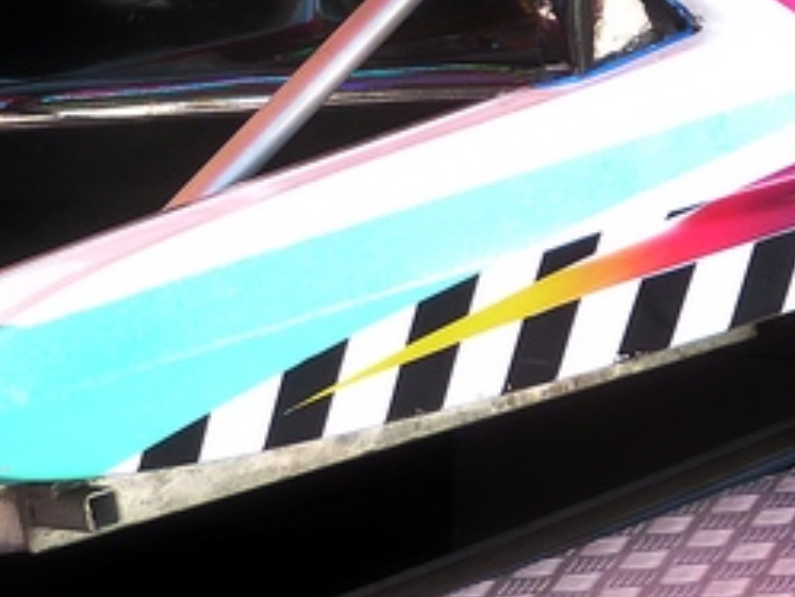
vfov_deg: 7.6
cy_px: -450
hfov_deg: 10.4
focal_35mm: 189
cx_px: 706
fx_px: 4343
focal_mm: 8.5
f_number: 3.2
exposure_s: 1/60
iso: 250
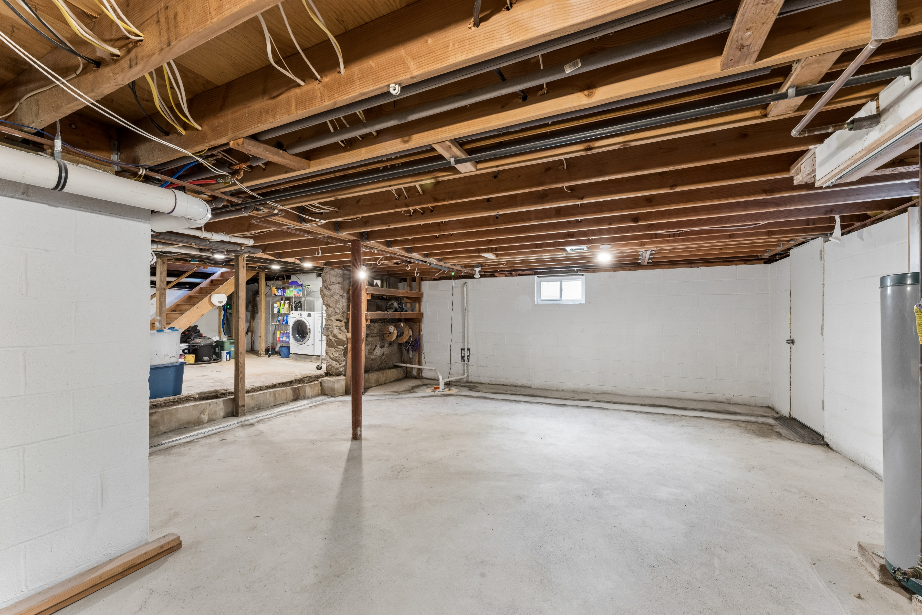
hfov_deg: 104.3
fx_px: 359
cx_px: 461
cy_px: 308
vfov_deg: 81.2
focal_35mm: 14
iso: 400
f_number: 13
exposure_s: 1.3
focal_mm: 14
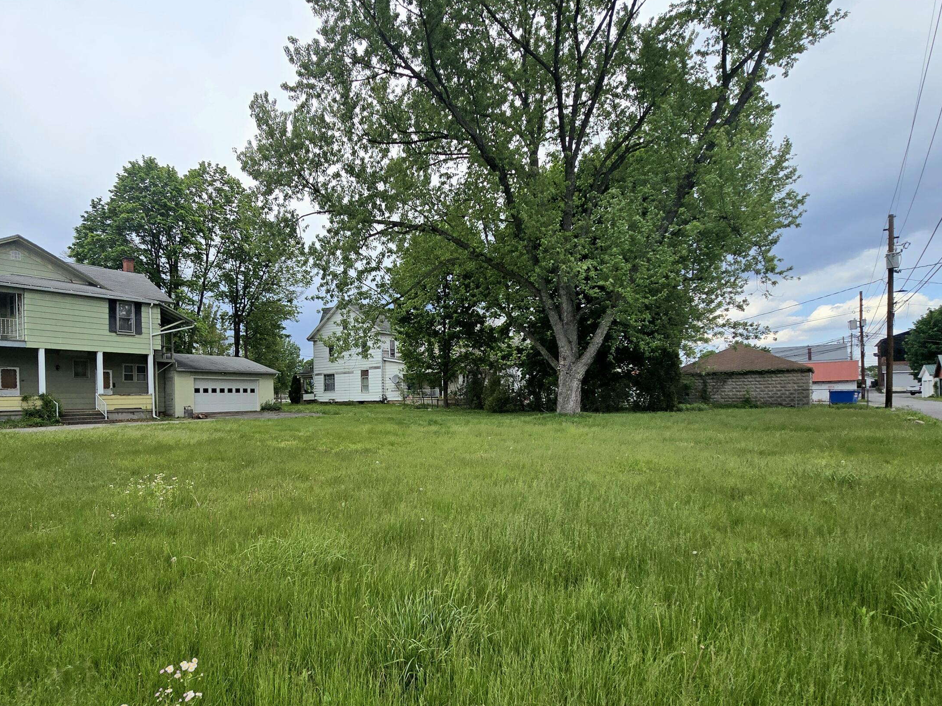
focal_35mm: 18
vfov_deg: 71.4
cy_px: 392
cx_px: 383
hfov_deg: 86.8
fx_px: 490
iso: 50
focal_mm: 2.2
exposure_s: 1/2500
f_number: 2.2
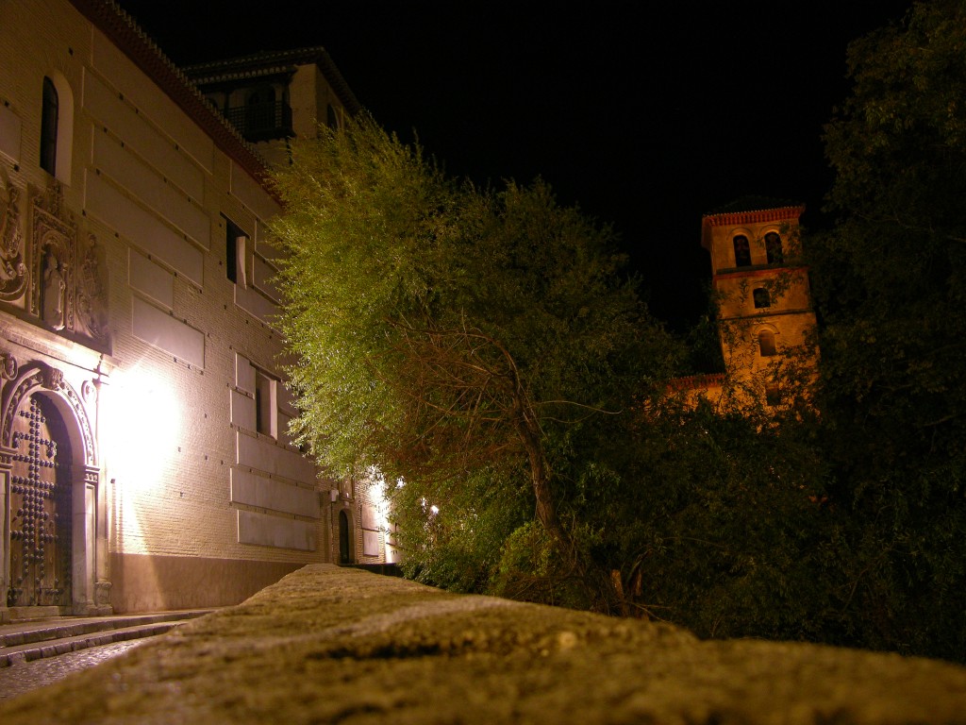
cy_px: 362
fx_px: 1088
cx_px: 483
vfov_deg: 36.8
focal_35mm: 39
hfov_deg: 47.9
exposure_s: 1.03
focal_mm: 10
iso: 200
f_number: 2.9
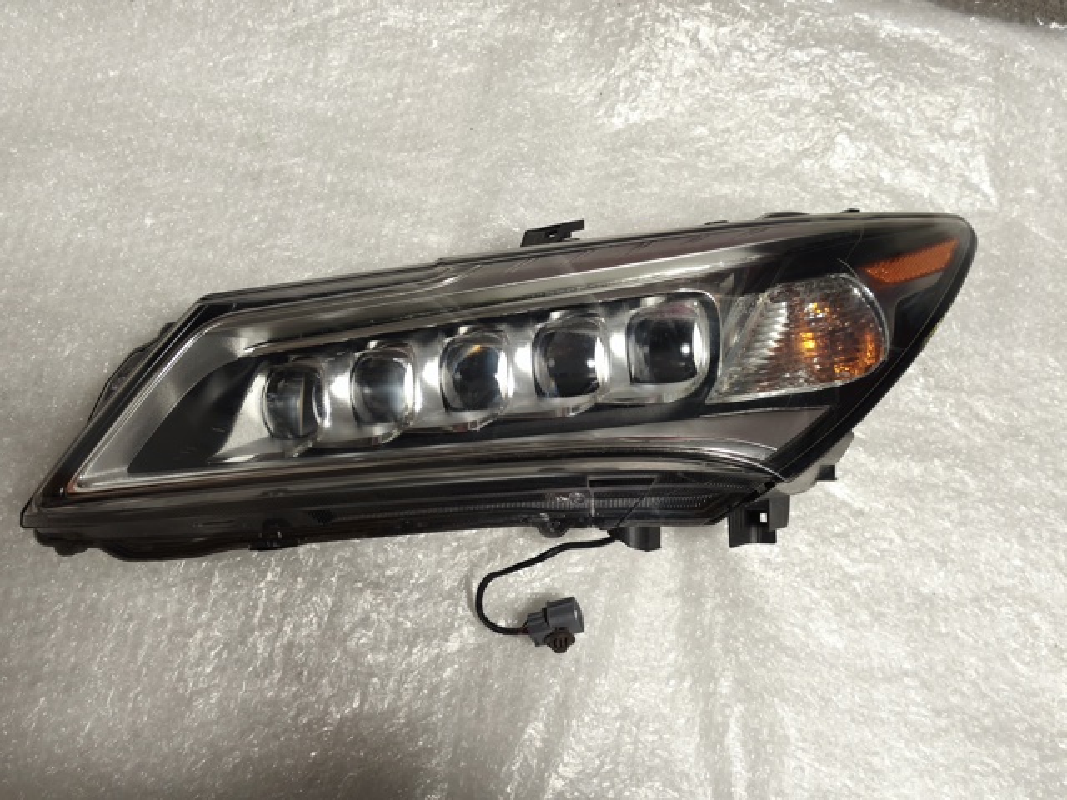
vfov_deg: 40.7
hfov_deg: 52.6
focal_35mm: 35
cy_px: 400
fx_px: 1079
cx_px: 534
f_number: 1.7
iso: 500
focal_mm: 5.35
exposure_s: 1/50
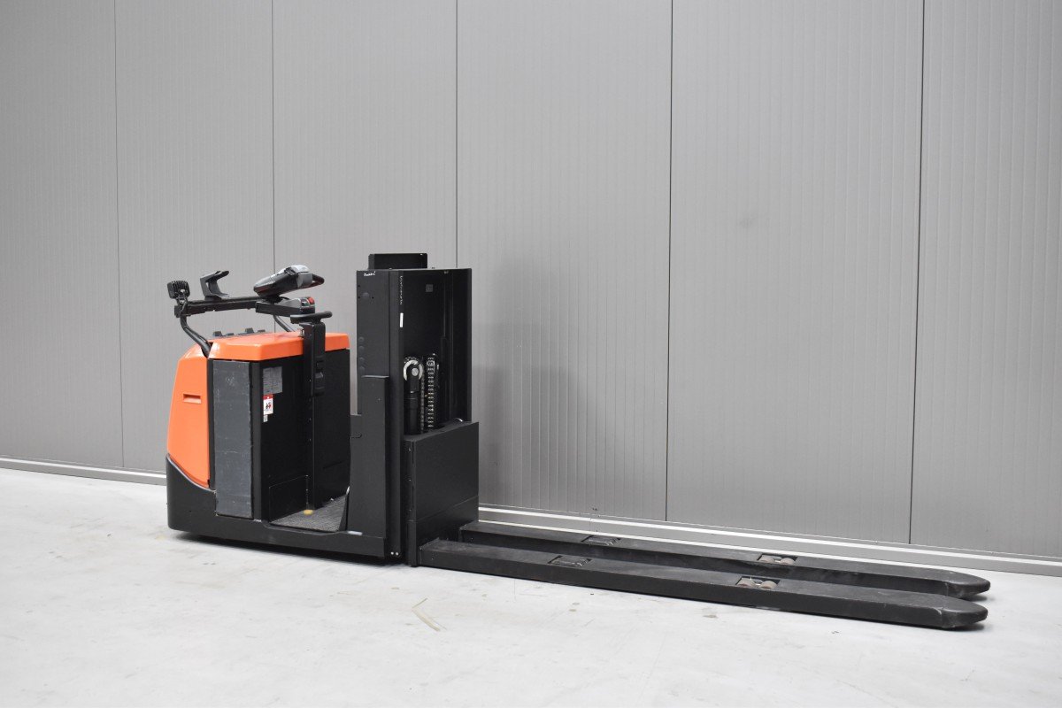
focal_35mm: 38
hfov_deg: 51.3
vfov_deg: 35.5
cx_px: 531
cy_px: 354
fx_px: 1106
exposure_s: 1/40
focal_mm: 25
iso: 1600
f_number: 4.5
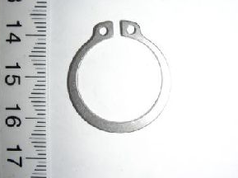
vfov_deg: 31.4
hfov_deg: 41.3
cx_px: 110
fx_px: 316
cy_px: 75
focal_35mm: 46
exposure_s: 1/60.1
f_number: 6.8
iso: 50
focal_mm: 6.3
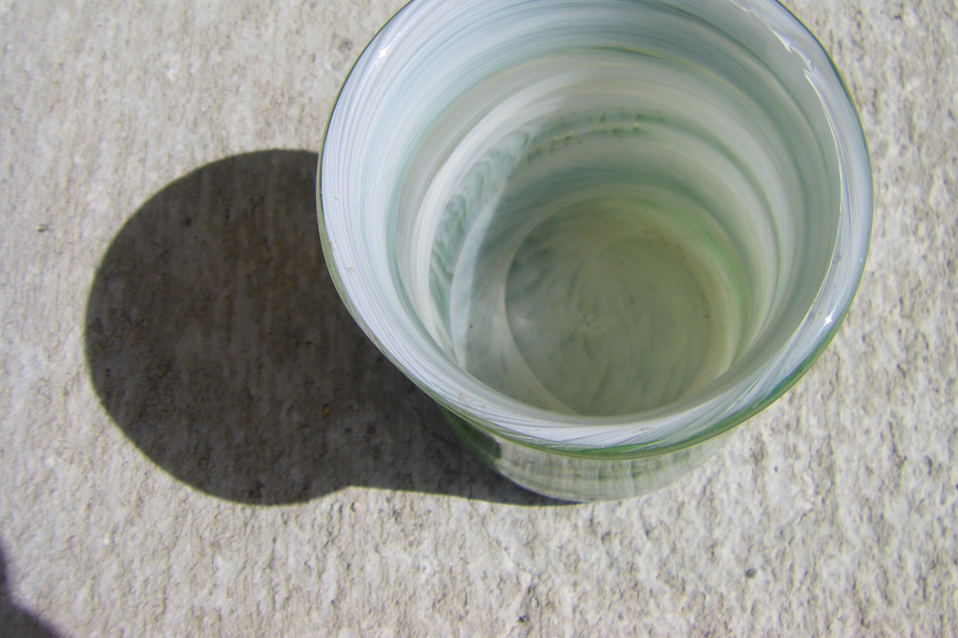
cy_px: 246
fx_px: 1277
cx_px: 565
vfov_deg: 28.0
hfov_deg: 41.0
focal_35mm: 48
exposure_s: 1/400
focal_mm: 6.3
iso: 64
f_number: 7
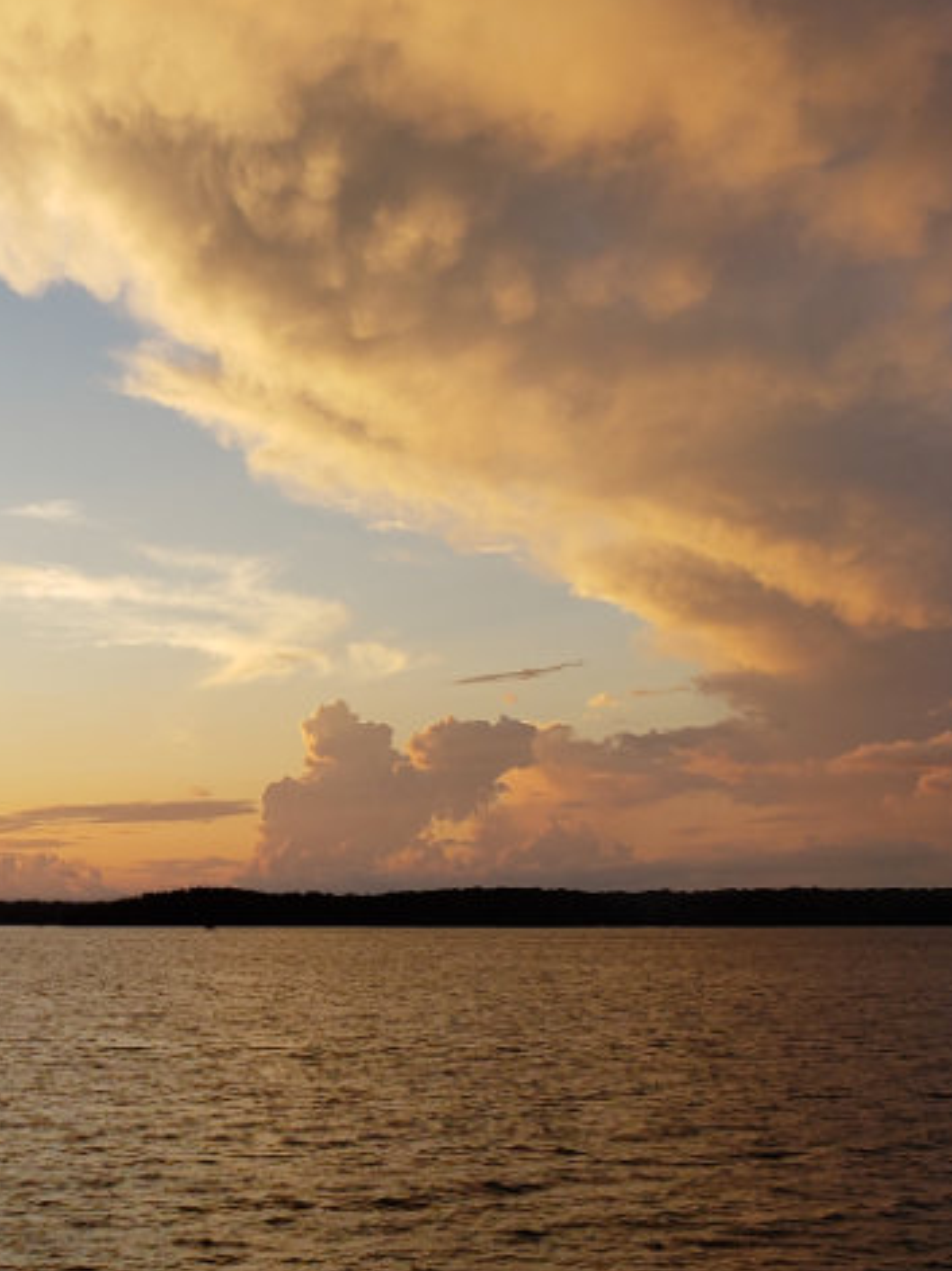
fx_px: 1944
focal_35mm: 53
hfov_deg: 26.1
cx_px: 0
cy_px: 669
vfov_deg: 36.2
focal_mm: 4.3
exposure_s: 1/744
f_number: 2.4
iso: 50
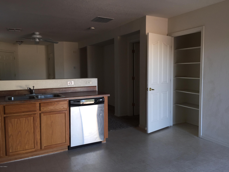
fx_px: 192
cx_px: 114
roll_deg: -0.1
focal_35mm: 29
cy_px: 86
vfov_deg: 48.2
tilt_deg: -5.3
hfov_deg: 61.7
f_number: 2.2
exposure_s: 1/30
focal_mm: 4.15
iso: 32
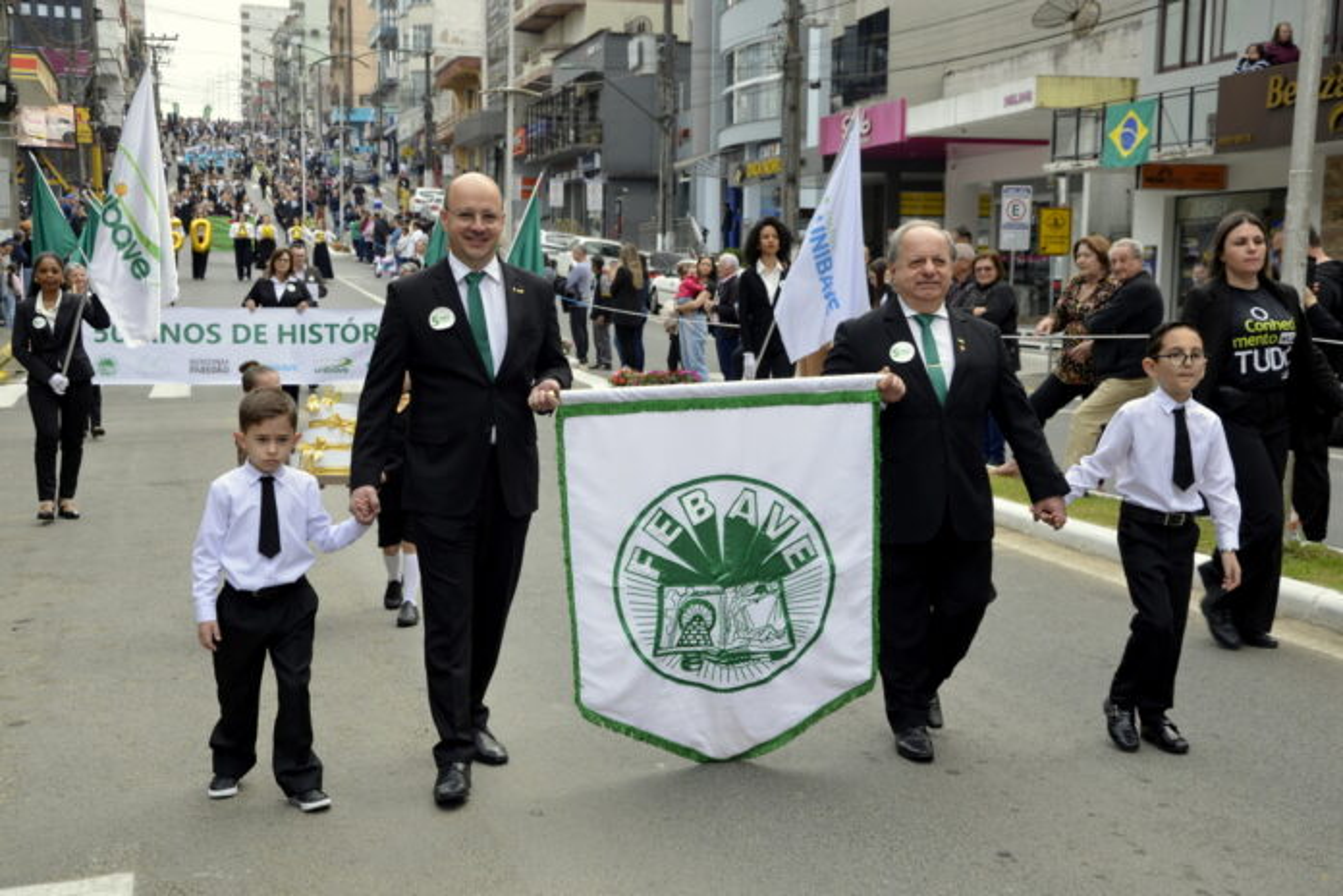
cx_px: 672
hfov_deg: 41.1
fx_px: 1791
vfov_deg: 28.1
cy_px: 448
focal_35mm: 48
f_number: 6.3
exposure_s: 1/160
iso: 200
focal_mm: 32
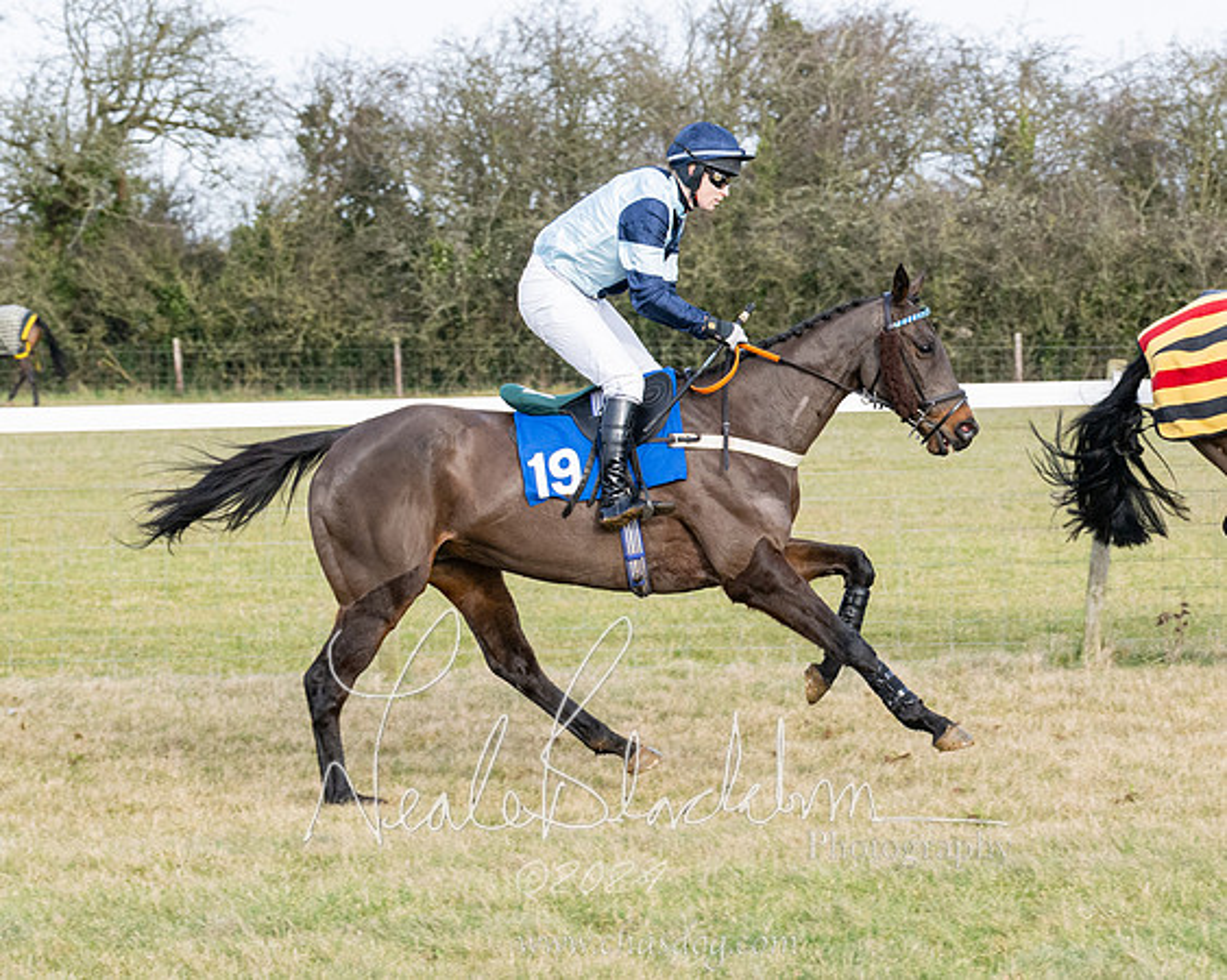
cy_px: 659
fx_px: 6138
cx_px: 666
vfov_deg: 9.1
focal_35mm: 169
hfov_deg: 11.4
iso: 400
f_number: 5
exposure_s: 1/1000
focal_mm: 70
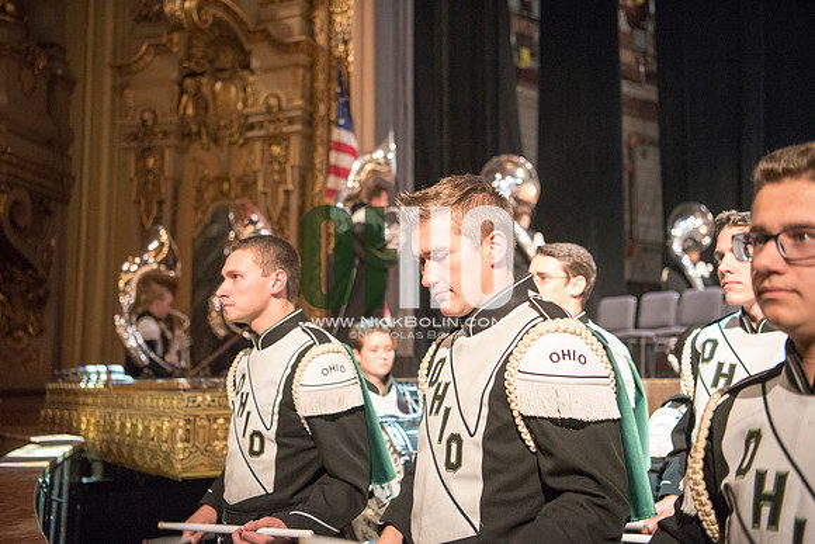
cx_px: 408
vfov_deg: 33.4
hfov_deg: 48.4
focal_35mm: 40
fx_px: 906
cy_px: 272
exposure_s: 1/100
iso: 4000
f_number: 2.8
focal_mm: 40
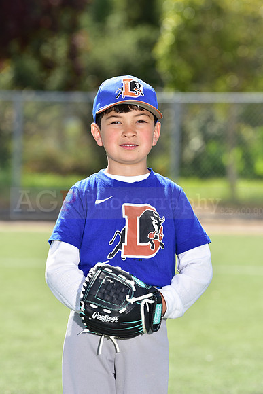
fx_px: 2190
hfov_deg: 6.9
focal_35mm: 200
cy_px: 197
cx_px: 132
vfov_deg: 10.3
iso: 100
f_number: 5.6
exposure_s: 1/250
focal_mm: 200
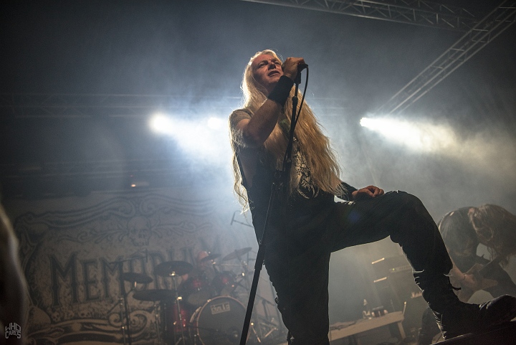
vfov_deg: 45.0
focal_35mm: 29
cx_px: 258
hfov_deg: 63.6
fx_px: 416
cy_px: 172
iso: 1000
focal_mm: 29
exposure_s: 1/100
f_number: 3.2
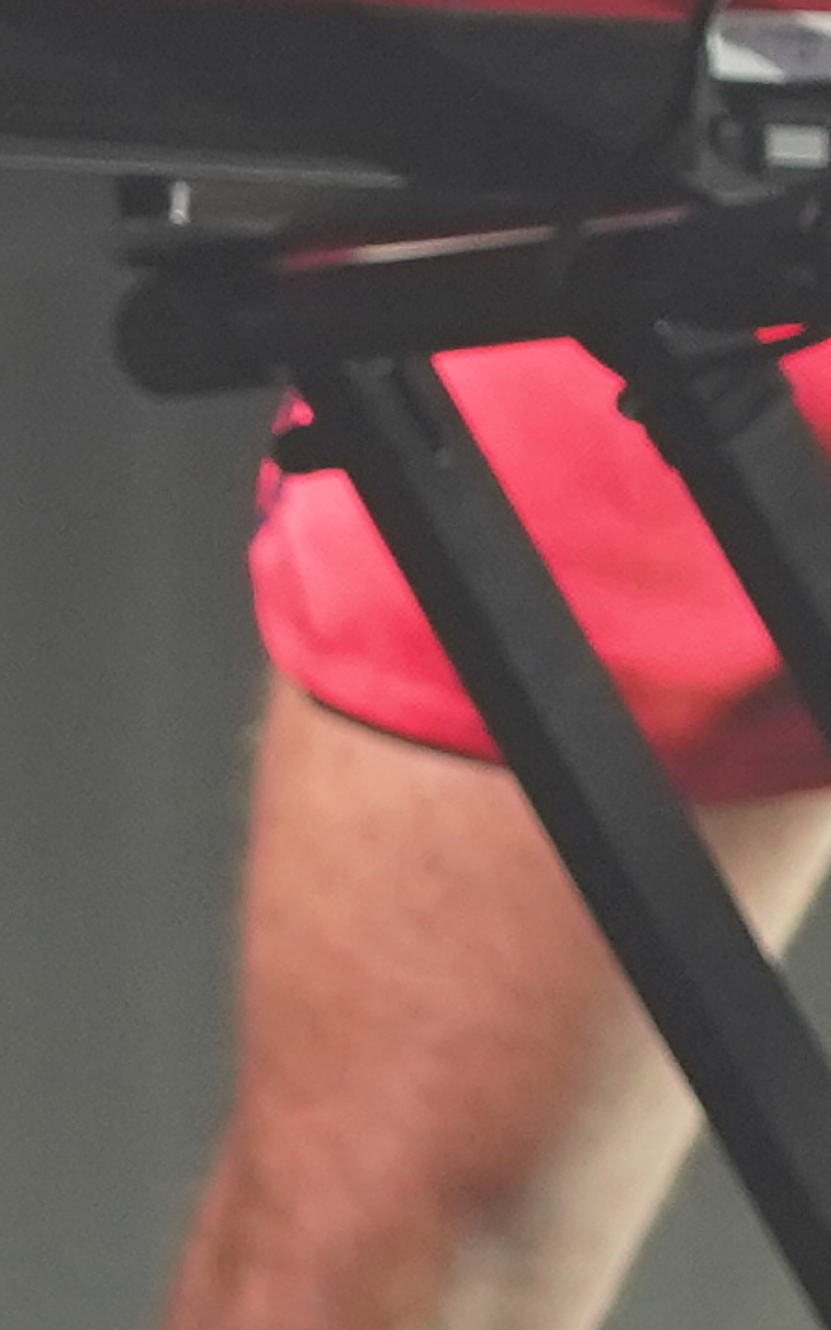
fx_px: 21778
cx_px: 1445
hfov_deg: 2.2
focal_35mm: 601
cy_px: -665
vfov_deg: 3.5
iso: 1600
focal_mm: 70
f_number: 4
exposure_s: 1/160
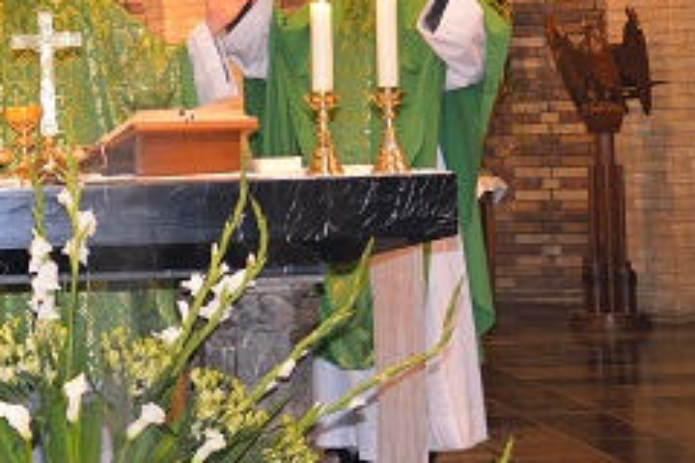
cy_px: 114
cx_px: 38
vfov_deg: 13.6
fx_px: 1930
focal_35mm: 100
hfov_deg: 19.9
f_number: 4
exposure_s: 1/60
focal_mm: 32
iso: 2200
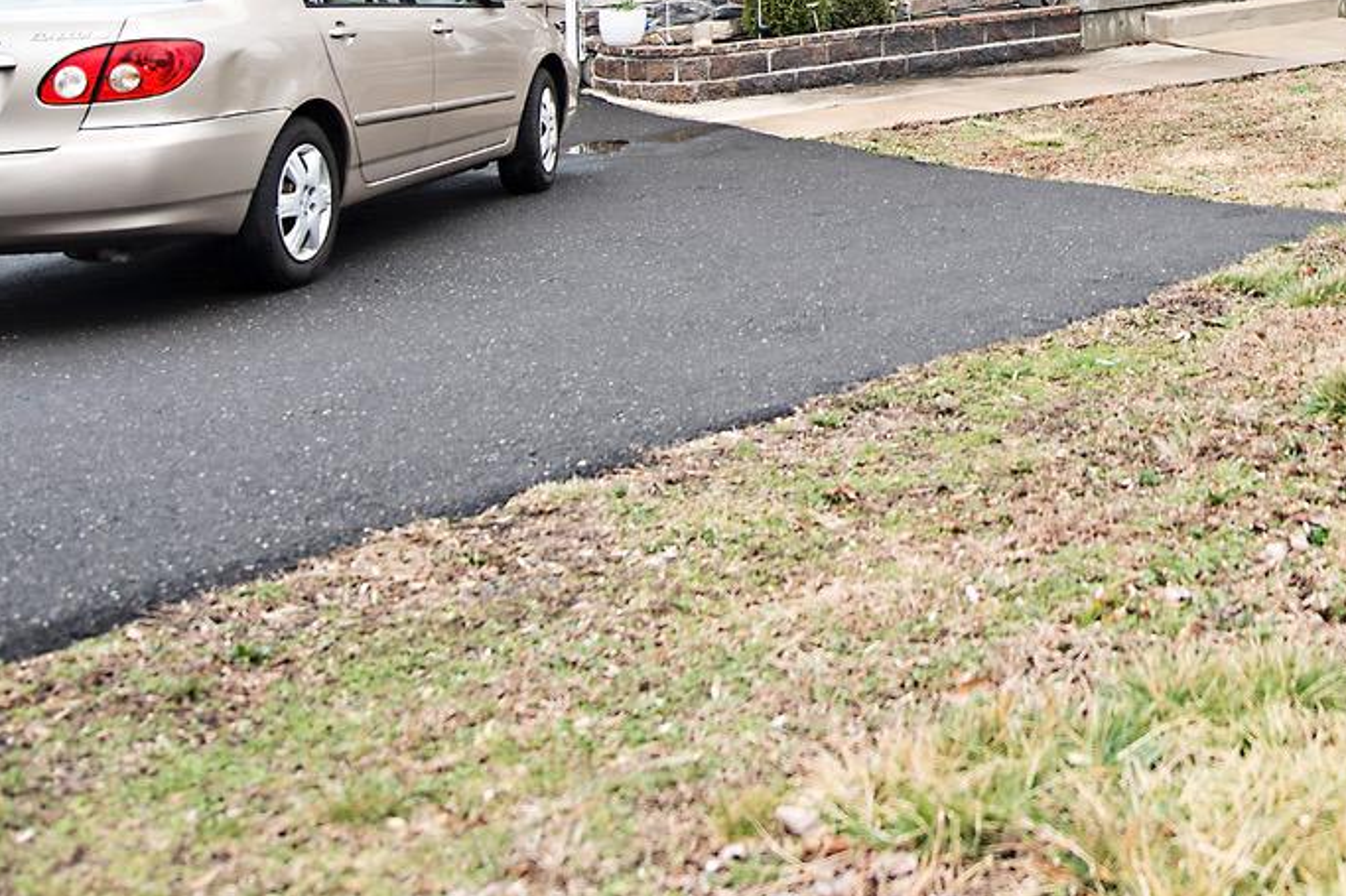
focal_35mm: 51
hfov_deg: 36.2
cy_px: -246
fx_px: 1906
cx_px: 1244
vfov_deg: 23.6
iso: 100
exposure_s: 1/250
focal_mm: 17
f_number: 3.2
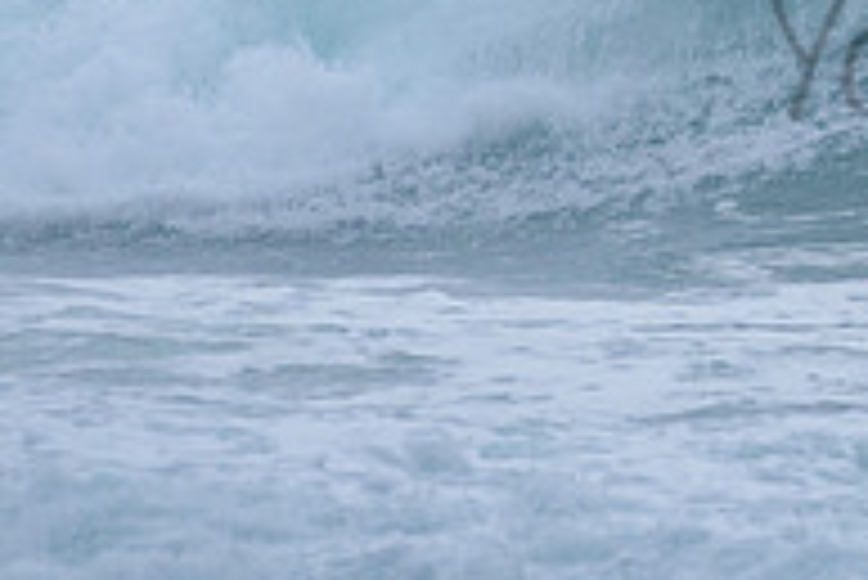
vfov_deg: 0.7
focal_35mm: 1843
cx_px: 1236
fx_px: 44469
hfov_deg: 1.1
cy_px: -183
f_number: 5.6
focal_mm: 500
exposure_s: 1/2000
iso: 1400
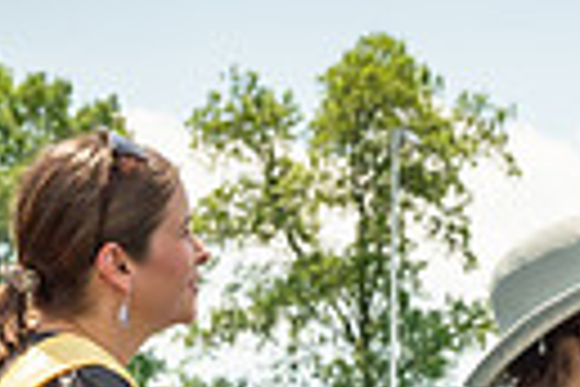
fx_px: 4124
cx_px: 616
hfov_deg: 8.0
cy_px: 756
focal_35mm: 256
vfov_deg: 5.3
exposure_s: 1/800
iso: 200
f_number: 7.1
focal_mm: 38
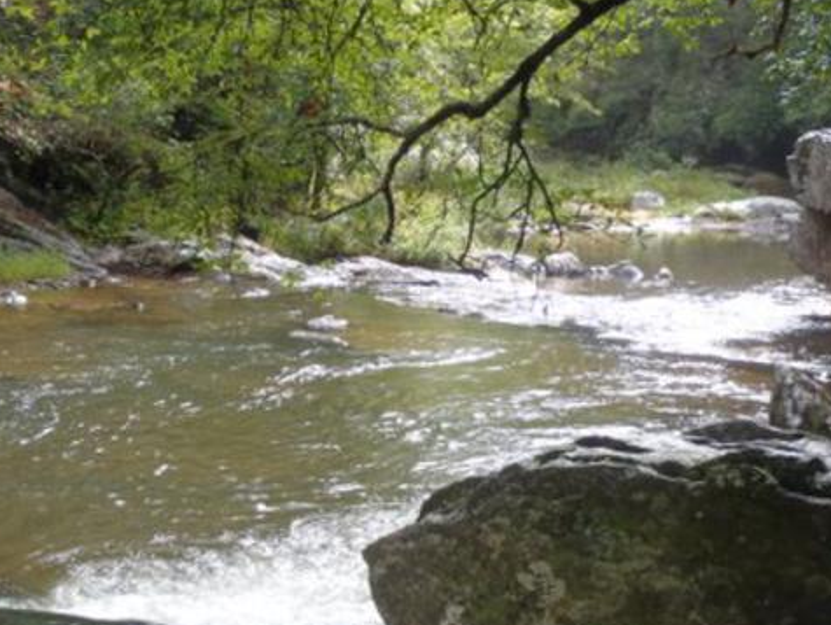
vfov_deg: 28.1
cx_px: 541
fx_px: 1249
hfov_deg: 36.5
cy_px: 322
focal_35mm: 52
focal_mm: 6.83
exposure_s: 1/40
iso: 80
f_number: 4.6
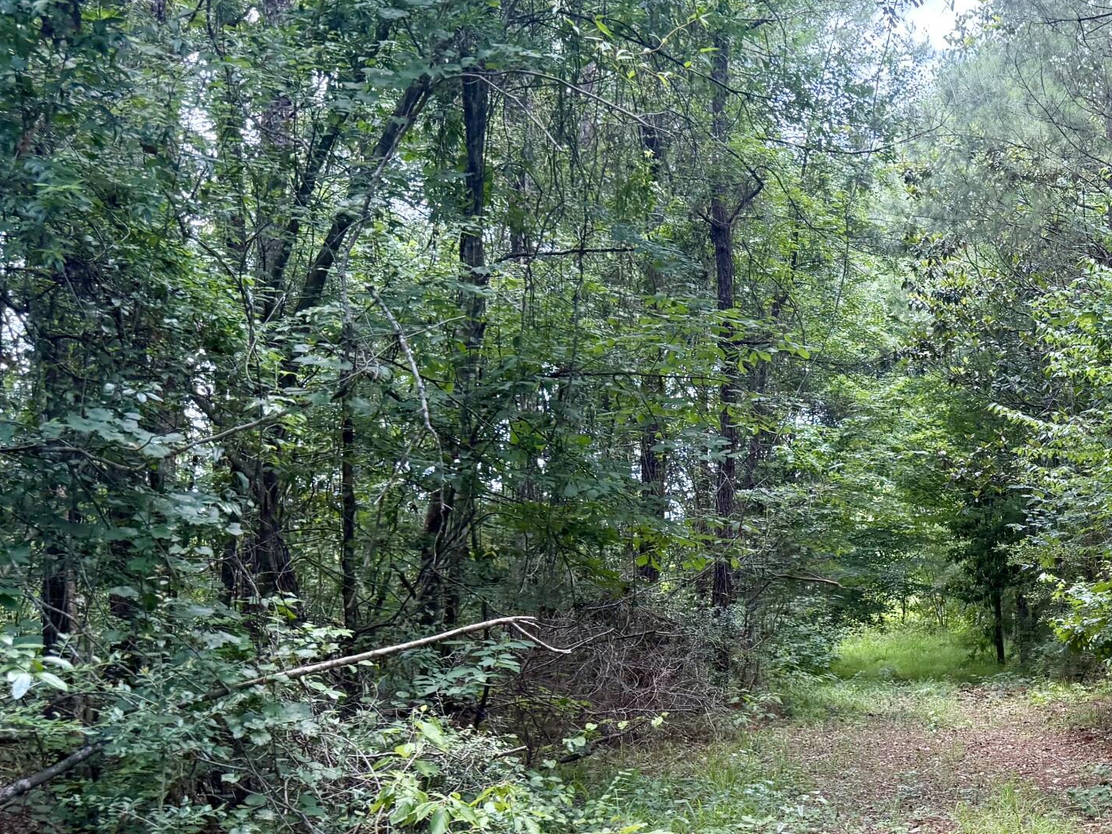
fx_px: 1606
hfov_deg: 35.2
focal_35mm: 50
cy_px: 602
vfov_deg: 28.8
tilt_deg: -6.3
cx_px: 1063
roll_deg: -2.3
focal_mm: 6.76
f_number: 1.78
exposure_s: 1/207
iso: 125
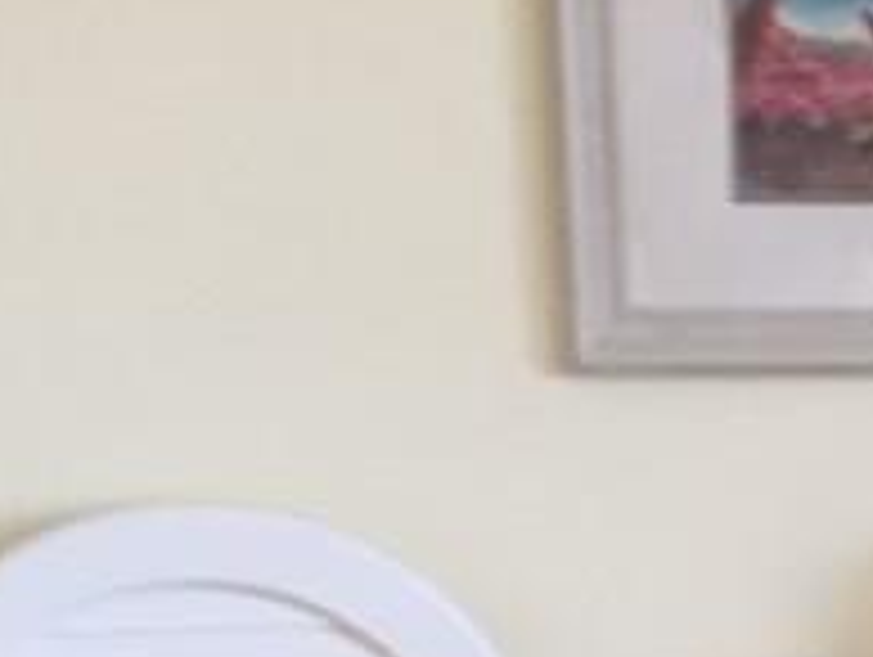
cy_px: 1107
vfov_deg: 9.3
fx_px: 3863
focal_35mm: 153
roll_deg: -0.1
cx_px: 1408
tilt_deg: -15.5
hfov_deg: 12.1
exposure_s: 1/30
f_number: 2.2
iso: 64
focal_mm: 4.15
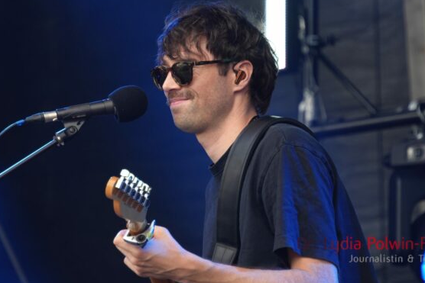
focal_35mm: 425
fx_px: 5015
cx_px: 212
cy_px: 127
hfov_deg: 4.9
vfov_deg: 3.2
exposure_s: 1/320
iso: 500
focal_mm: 205
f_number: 6.3
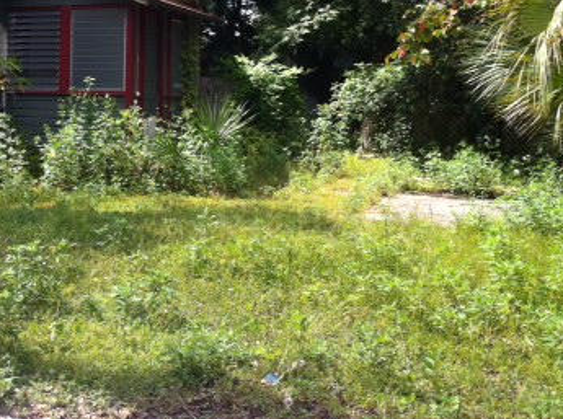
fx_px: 1055
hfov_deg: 29.5
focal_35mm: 65
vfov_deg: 22.2
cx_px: 155
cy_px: 77
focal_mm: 3.85
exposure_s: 1/311
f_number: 2.8
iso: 80
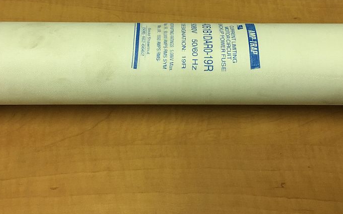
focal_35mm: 45
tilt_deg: -51.3
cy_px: 47
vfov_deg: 28.1
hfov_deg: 44.4
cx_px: 175
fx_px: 421
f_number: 2.2
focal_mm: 4.15
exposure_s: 1/30
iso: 100
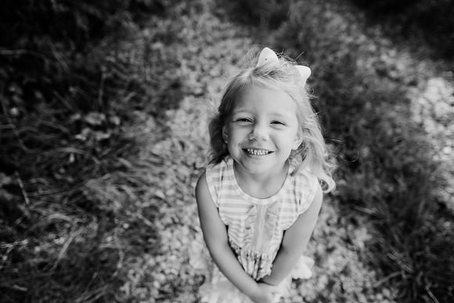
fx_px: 303
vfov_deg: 53.2
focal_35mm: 24
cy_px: 152
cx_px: 227
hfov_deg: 73.7
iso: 250
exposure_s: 1/800
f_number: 2.8
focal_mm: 24
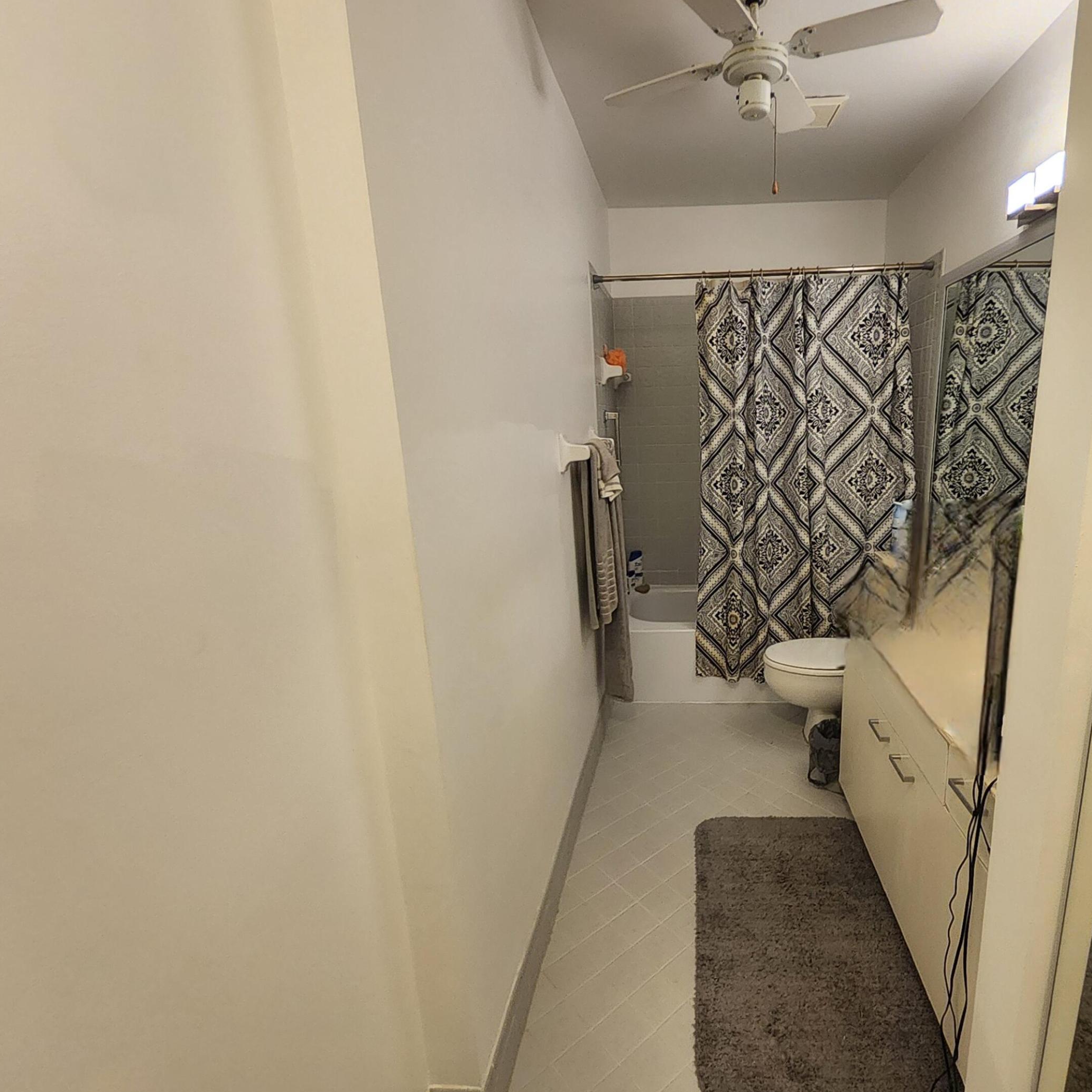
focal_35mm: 16
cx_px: 670
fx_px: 571
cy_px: 554
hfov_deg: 86.0
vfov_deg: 87.4
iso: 125
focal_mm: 1.13
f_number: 2.2
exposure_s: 1/60.2
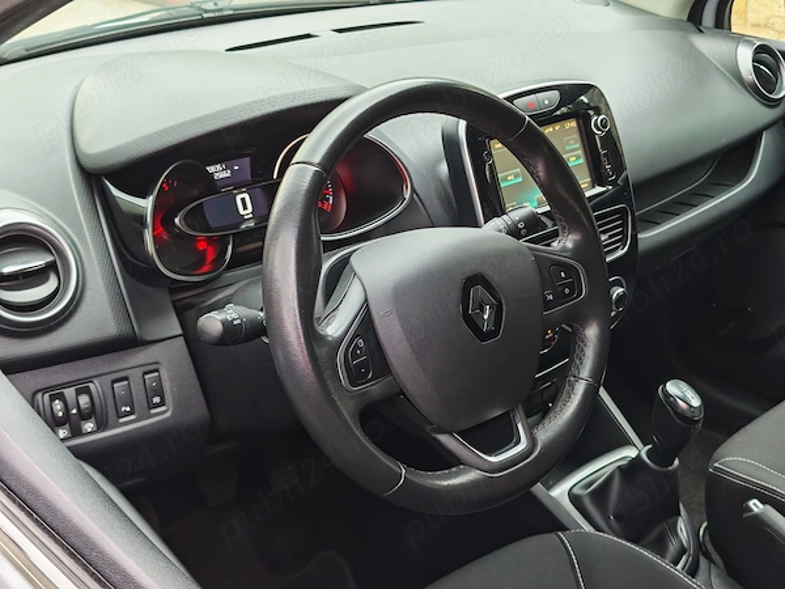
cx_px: 392
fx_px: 1043
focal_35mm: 46
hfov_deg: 41.2
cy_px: 294
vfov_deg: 31.5
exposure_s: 1/50
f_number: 1.6
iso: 250
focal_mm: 5.4
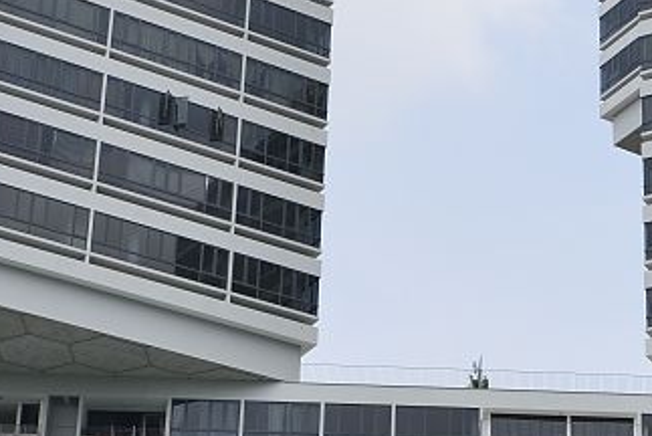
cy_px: 530
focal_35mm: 104
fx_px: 1885
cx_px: 478
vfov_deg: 12.8
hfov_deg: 19.5
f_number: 7.1
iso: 100
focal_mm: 28
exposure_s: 1/250
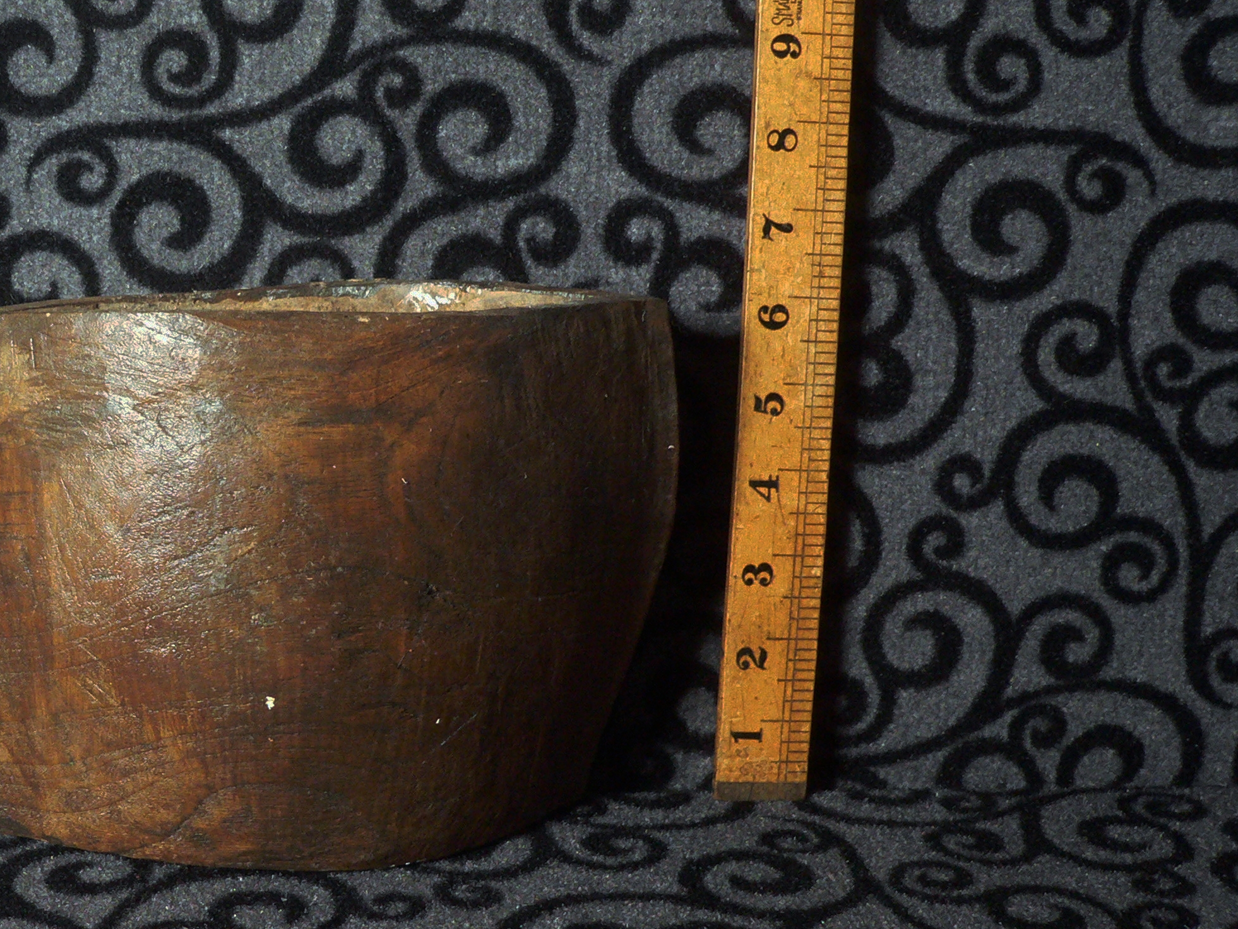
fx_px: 1681
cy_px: 506
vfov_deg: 30.9
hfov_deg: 40.0
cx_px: 435
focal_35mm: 47
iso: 400
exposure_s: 1/13
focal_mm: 6
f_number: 2.8
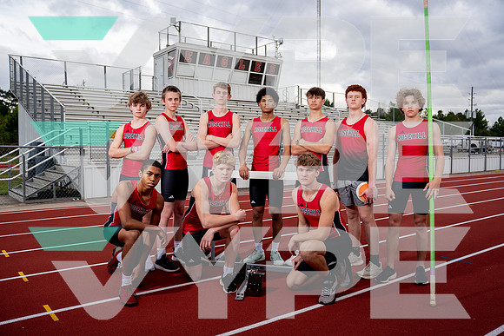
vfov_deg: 42.3
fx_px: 434
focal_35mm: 31
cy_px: 168
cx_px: 252
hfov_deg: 60.3
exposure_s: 1/250
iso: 100
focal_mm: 31
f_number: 4
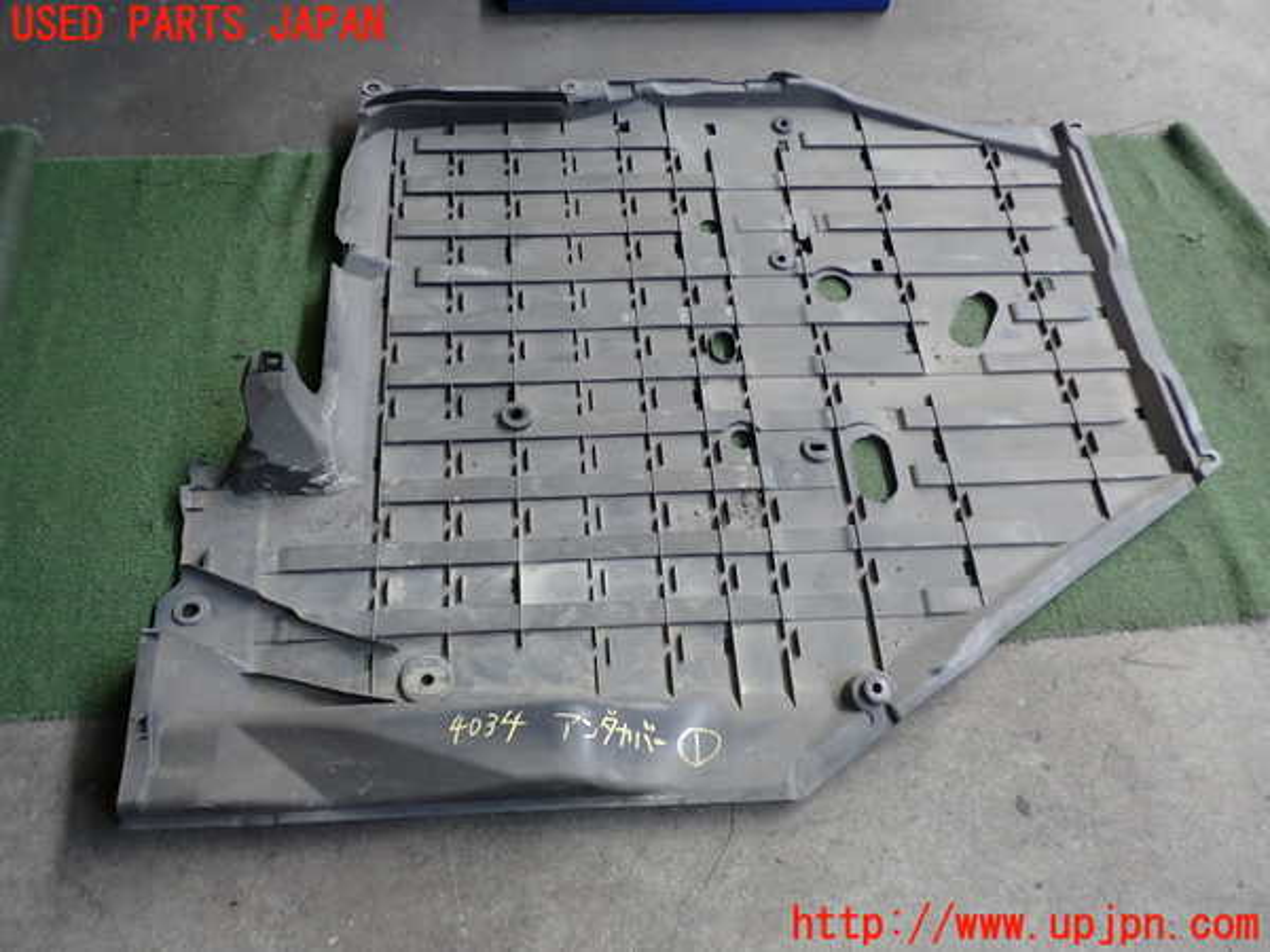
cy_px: 476
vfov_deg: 44.2
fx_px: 1174
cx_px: 635
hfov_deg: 56.8
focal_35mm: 32
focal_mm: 5.79
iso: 160
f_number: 2.4
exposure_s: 1/125
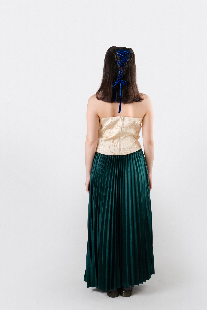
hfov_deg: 29.2
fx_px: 397
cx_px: 115
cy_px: 153
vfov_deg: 42.7
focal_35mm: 46
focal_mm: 40
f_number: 8
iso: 1600
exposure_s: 1/125
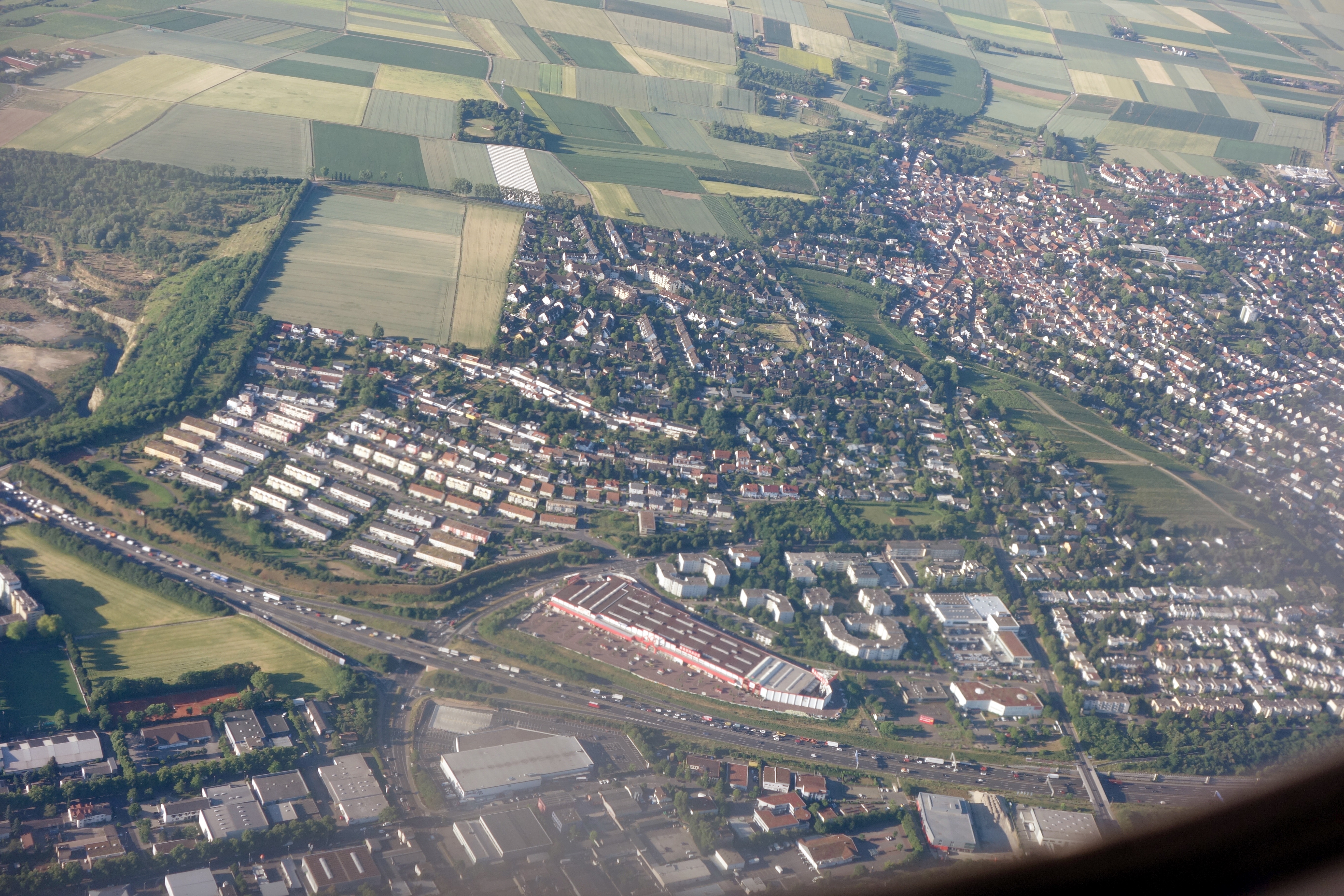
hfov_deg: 41.1
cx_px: 672
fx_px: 1792
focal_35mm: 48
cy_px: 448
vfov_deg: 28.1
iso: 125
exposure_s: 1/250
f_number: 5.6
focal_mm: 17.8
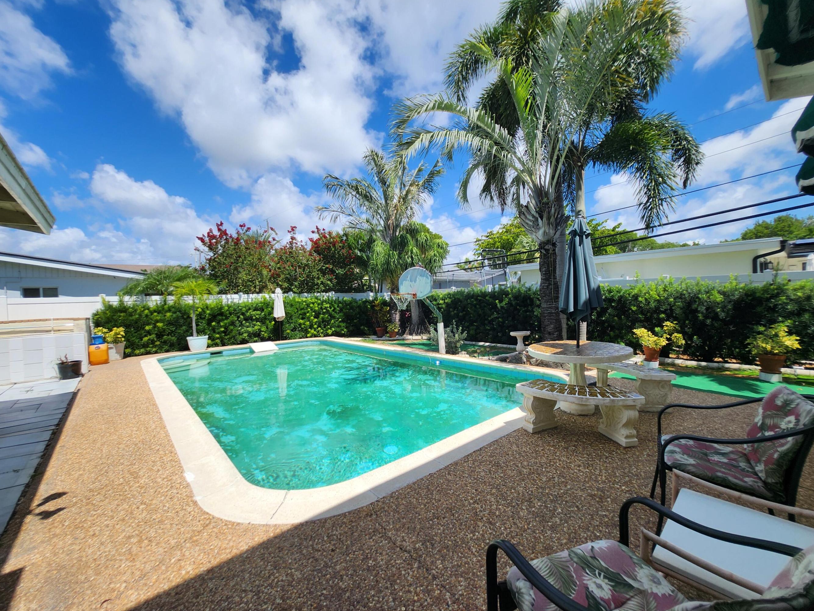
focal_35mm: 14
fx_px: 329
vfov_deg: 85.7
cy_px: 302
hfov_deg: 102.0
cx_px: 424
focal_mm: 1.74
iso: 32
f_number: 2.2
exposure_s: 1/1350
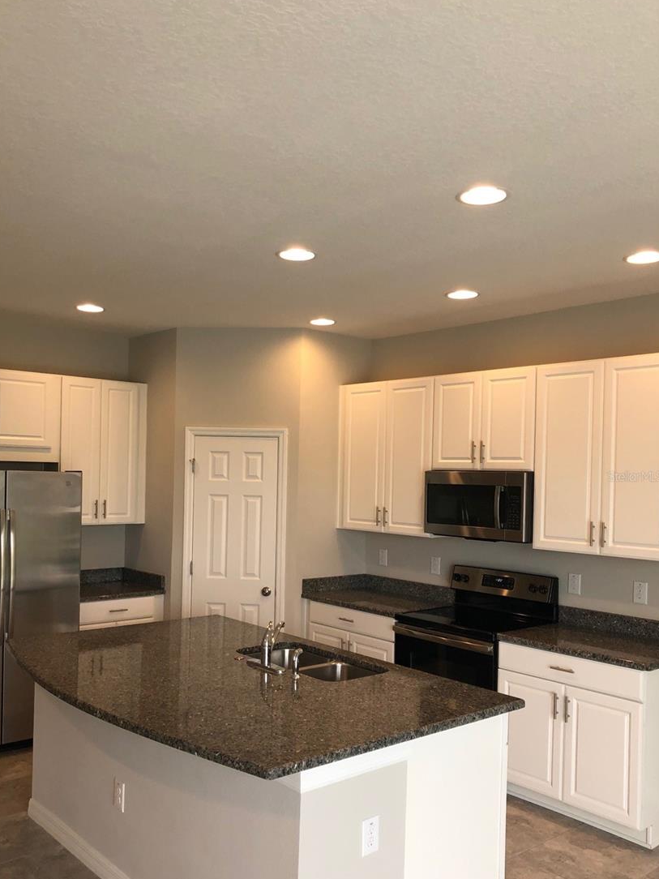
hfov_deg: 45.4
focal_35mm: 31
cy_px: 476
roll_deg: -0.3
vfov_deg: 58.3
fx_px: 787
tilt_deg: -0.5
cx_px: 301
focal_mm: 4
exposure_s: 1/120
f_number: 1.8
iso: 64
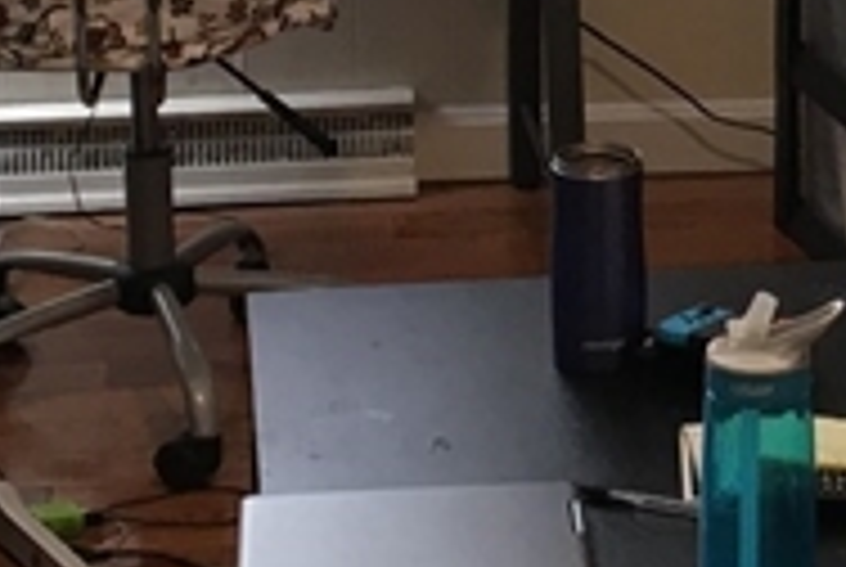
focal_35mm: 164
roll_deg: -0.5
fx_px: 3860
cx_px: 873
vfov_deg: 8.3
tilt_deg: -11.4
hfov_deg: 12.3
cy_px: -216
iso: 64
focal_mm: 4.15
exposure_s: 1/30
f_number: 2.2
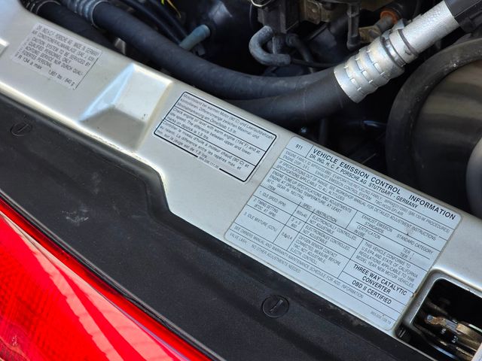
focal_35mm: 69
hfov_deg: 28.2
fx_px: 961
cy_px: 180
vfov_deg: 21.3
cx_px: 241
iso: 50
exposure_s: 1/184
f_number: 2.4
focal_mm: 7.9
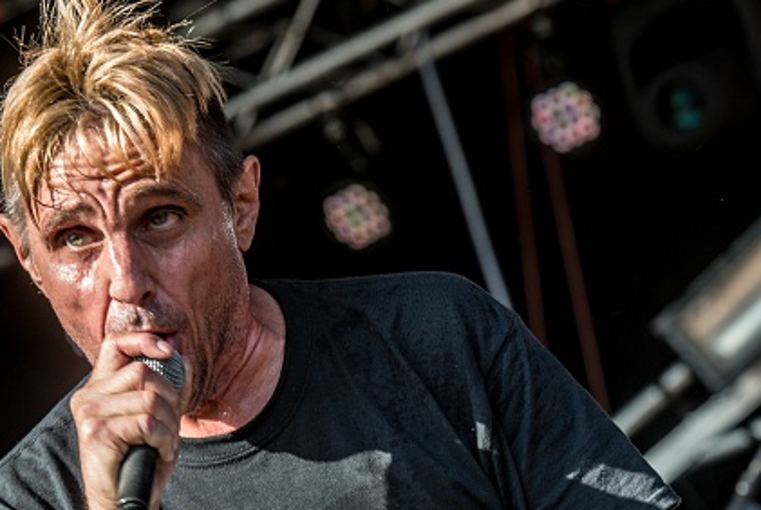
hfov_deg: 10.0
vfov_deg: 6.7
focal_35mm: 205
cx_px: 349
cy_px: 424
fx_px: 4339
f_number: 5.6
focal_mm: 120
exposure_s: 1/125
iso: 50
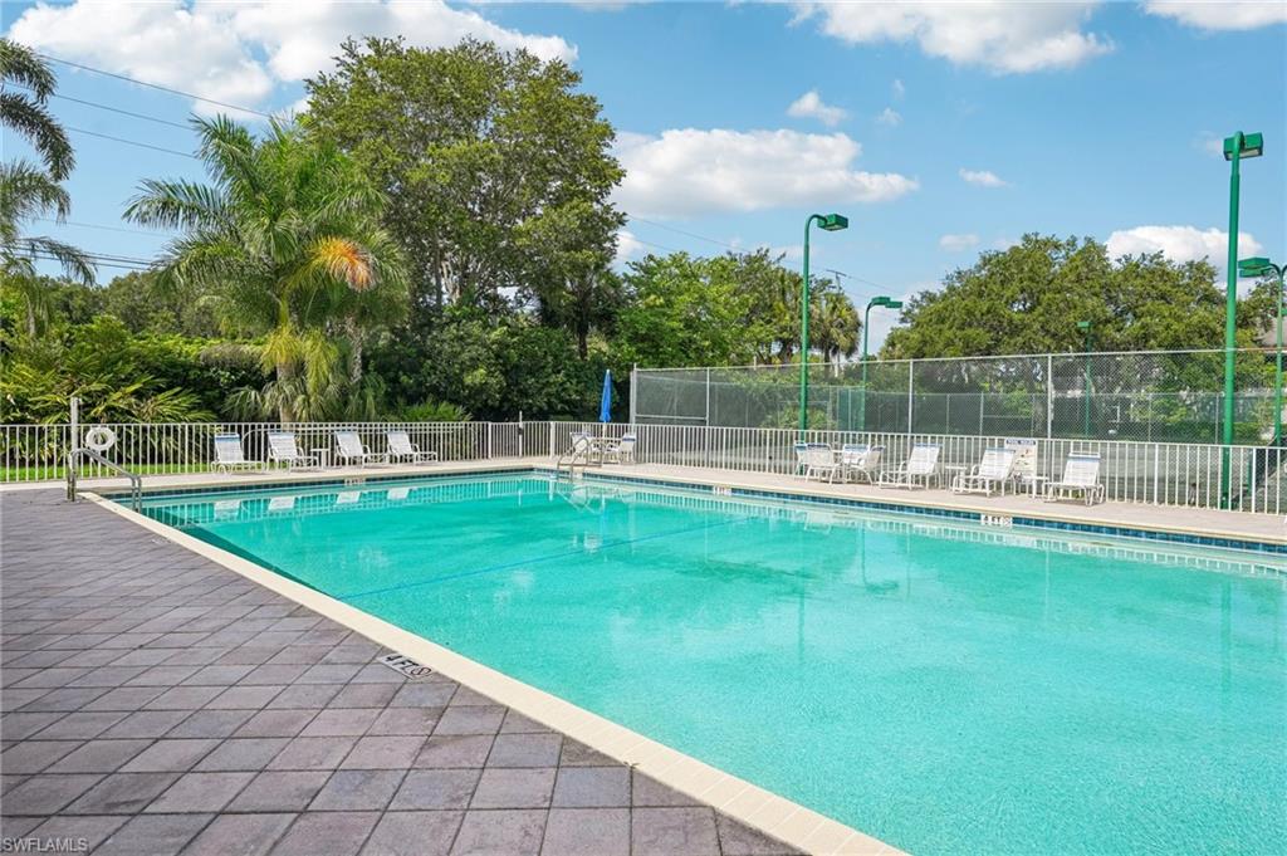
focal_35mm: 20
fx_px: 732
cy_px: 428
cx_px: 644
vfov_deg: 60.6
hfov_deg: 82.6
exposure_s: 1/1600
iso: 400
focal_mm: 20.5
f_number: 8
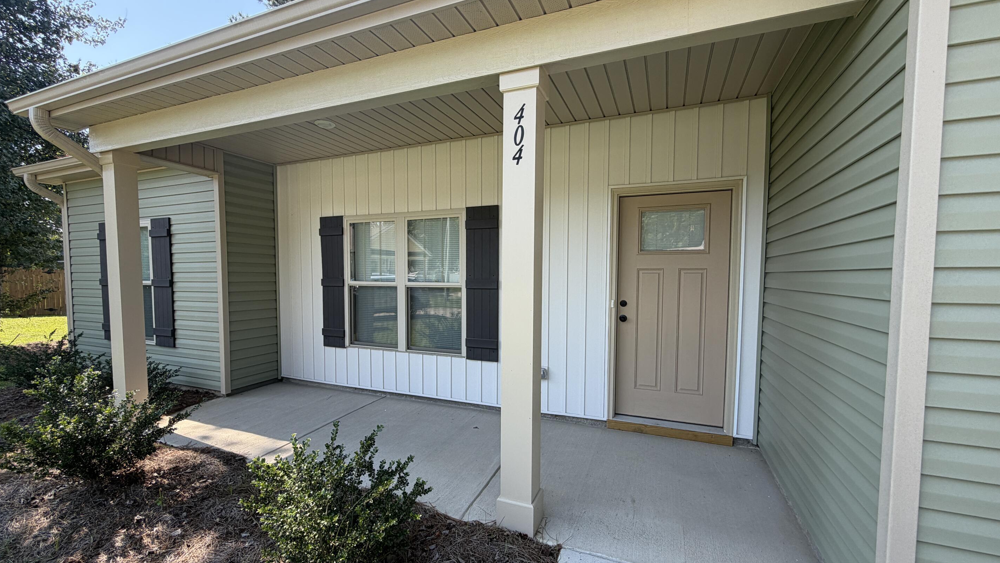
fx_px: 424
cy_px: 301
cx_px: 486
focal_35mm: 16
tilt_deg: -3.8
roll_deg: -1.1
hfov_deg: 99.3
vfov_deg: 67.0
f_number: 2.2
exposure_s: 1/284
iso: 50
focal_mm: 2.22
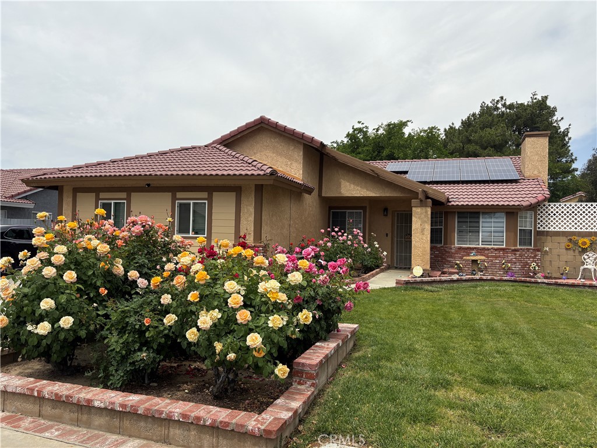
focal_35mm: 26
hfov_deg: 67.3
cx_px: 298
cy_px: 224
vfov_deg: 53.1
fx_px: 448
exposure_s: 1/5348
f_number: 1.6
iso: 50
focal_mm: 5.96
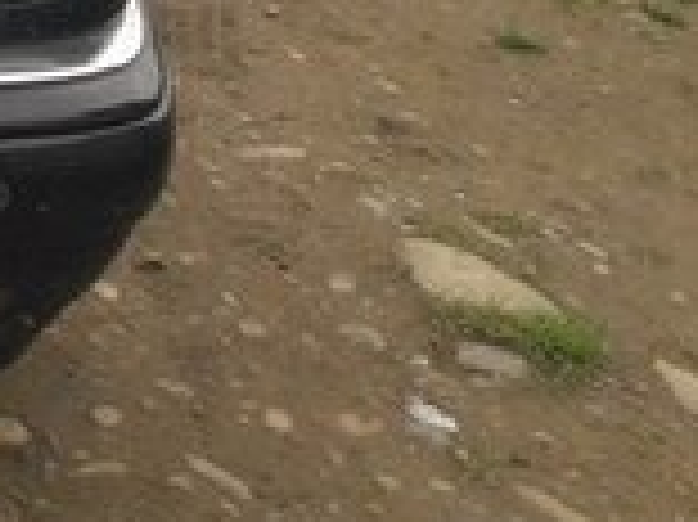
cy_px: -475
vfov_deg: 11.4
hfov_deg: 14.1
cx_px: -680
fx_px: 2398
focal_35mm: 119
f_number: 1.9
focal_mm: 3.7
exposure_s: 1/278
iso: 40
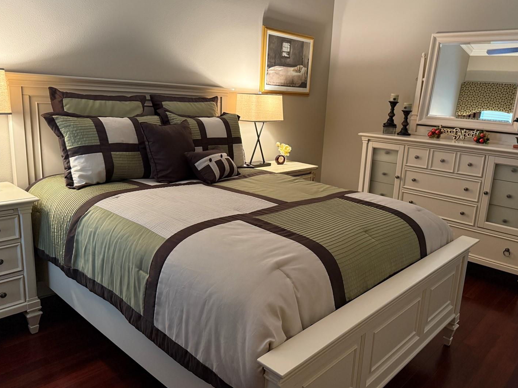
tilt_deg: -11.6
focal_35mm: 27
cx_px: 286
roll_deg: -3.6
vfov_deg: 51.4
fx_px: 404
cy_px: 186
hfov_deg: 65.1
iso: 400
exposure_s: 1/60
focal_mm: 6.76
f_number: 1.78
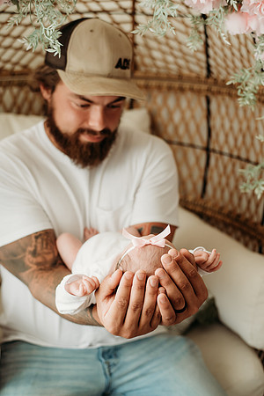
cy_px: 198
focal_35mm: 50
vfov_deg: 39.6
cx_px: 132
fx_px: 550
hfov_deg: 27.0
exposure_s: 1/250
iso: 800
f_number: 2.8
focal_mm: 50
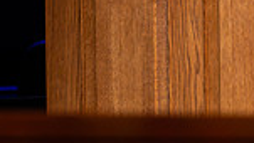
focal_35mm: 912
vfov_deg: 1.3
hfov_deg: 2.4
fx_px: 6143
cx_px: 427
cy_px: 0
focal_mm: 200
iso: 2500
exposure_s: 1/250
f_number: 2.8
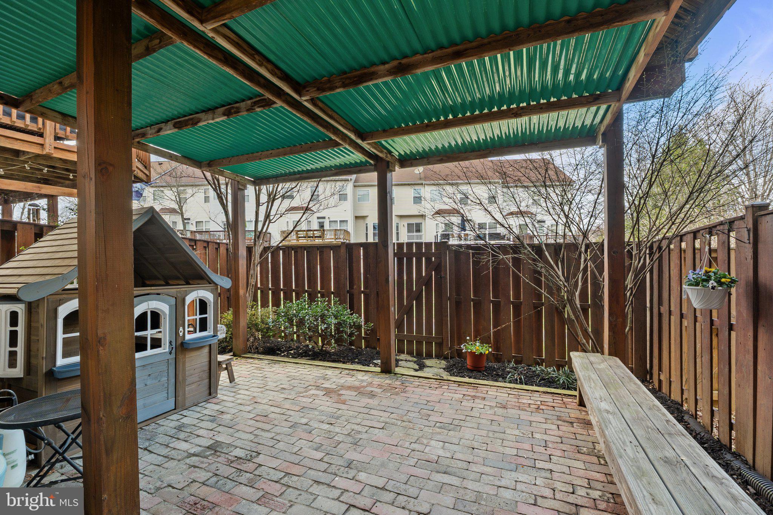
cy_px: 258
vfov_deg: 77.3
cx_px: 386
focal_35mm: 15
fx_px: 322
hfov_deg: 100.4
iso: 100
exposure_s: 1/4
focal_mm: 10
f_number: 9
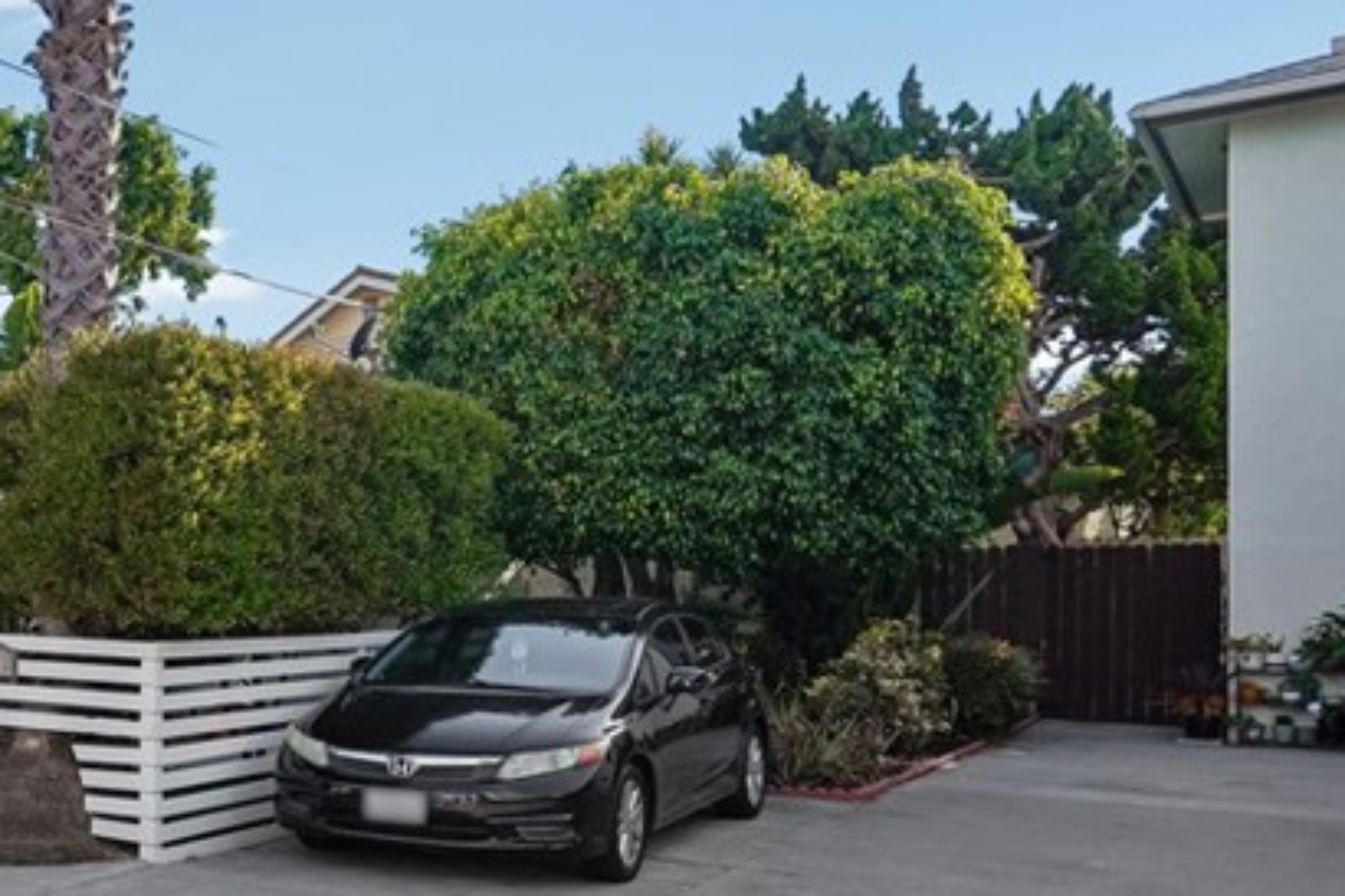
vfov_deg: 32.9
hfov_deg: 37.6
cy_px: 645
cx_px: -239
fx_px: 1494
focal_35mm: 40
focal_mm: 16
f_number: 8
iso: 400
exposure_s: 1/500
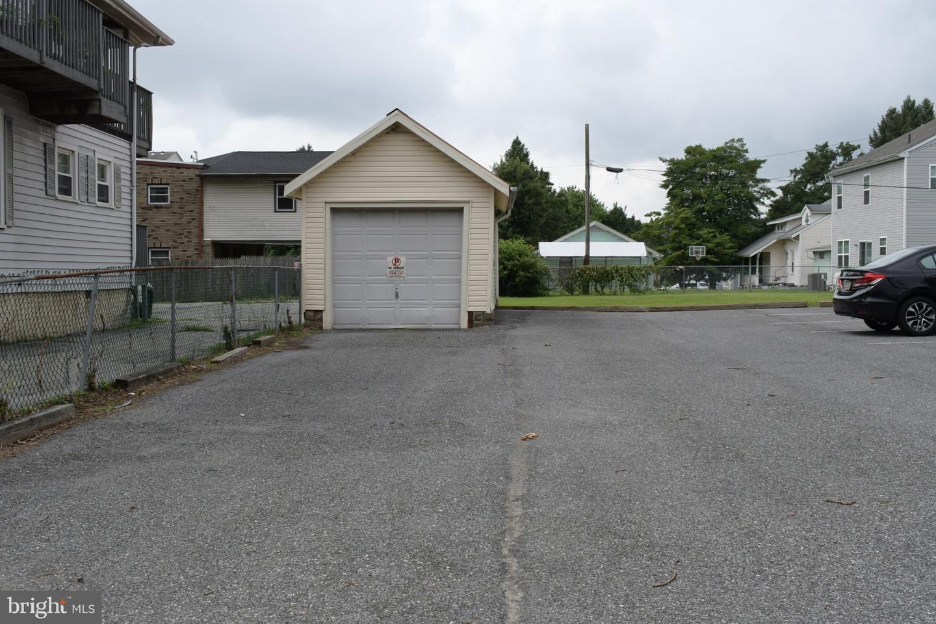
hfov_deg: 48.5
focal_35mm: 40
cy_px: 312
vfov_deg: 33.4
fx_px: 1040
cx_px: 468
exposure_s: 1/1250
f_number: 9
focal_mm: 27
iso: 1000
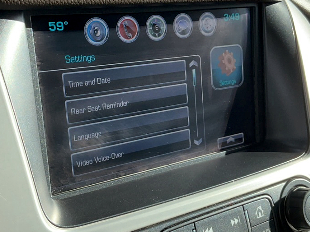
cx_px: 156
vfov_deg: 34.3
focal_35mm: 42
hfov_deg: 44.8
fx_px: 376
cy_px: 116
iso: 32
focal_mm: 3
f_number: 1.8
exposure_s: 1/540
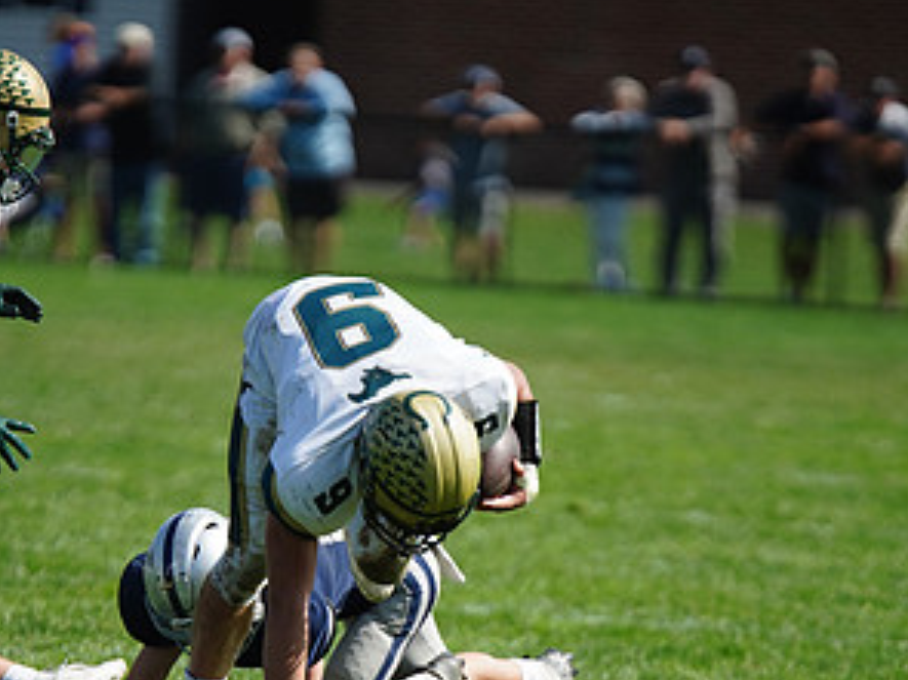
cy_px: 497
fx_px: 14893
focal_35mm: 568
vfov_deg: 2.6
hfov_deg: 3.5
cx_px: 397
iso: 400
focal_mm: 300
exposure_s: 1/5000
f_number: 2.8
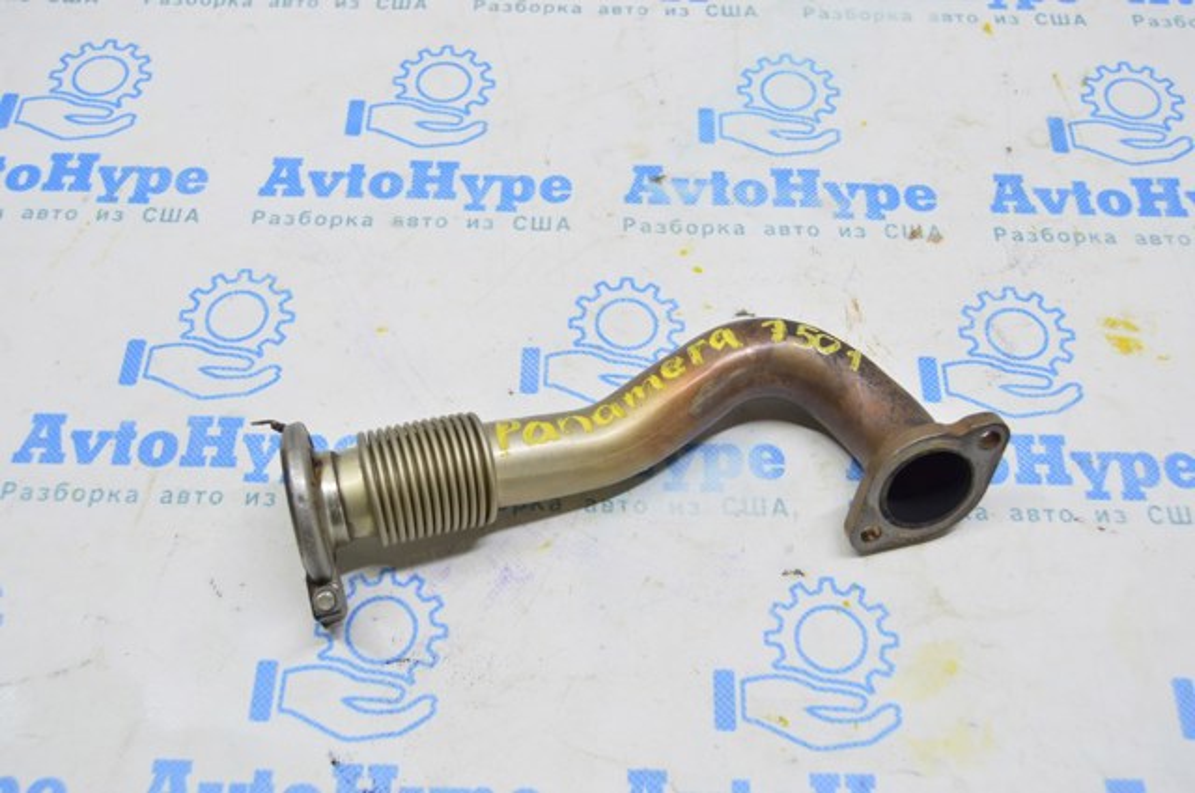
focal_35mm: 36
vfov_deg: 36.8
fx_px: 1193
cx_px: 598
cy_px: 396
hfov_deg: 53.2
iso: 400
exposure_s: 1/20
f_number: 5.6
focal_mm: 24
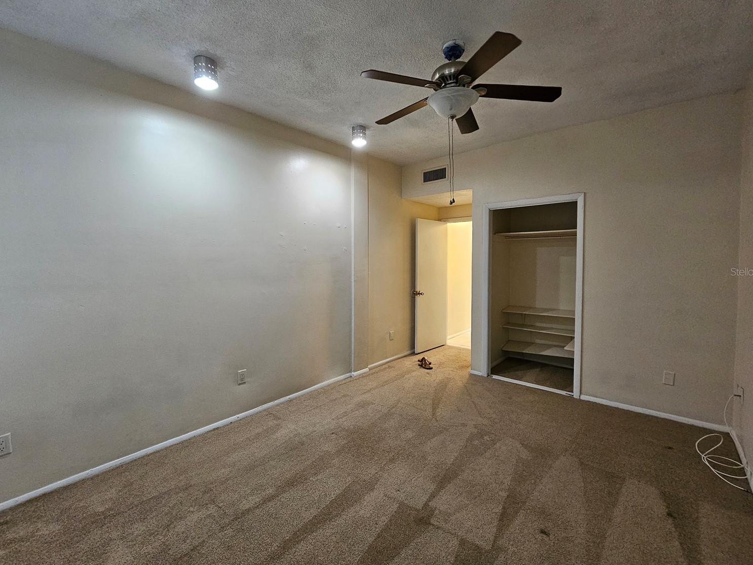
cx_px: 373
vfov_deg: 85.6
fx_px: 304
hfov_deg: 102.1
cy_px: 271
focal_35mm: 14
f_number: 2.2
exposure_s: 1/30
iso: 320
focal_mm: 2.2
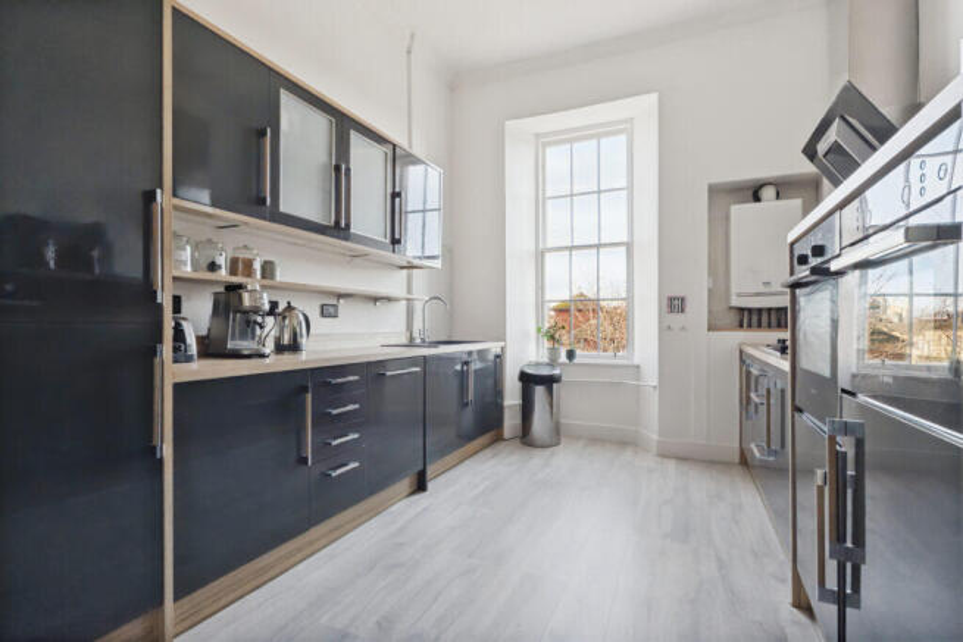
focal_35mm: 16
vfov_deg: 72.1
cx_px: 482
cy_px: 321
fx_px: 441
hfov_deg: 95.0
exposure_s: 1/160
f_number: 7.1
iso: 800
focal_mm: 11
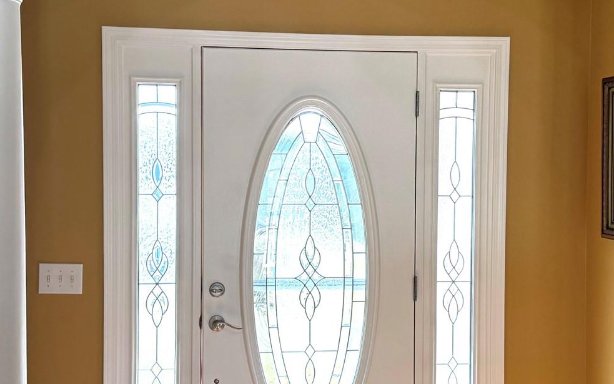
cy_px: 209
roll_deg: -0.3
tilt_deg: -1.4
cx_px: 302
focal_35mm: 53
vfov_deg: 24.4
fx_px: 887
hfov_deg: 38.2
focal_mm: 6.76
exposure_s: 1/312
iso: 100
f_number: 1.78
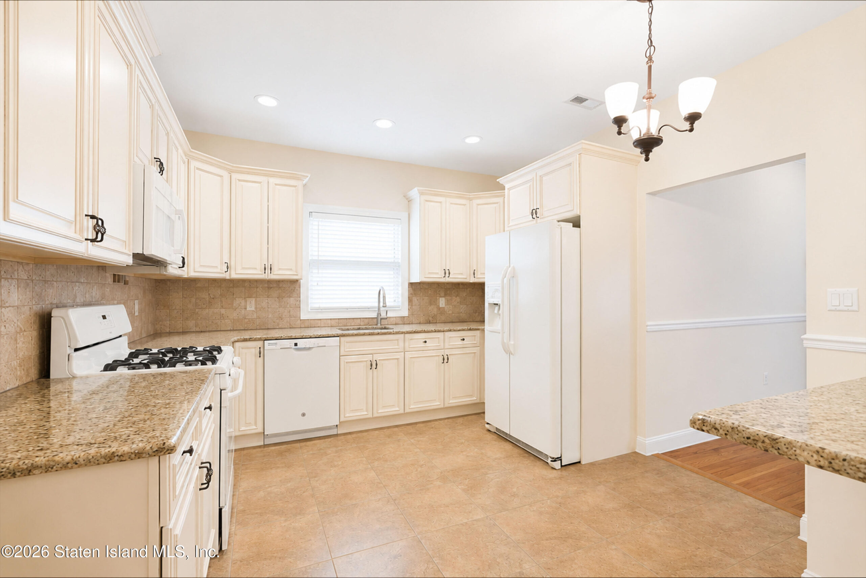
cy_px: 289
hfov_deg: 96.7
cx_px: 433
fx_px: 385
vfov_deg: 73.8
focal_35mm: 16
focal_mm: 16
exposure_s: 1/13
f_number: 4
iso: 64
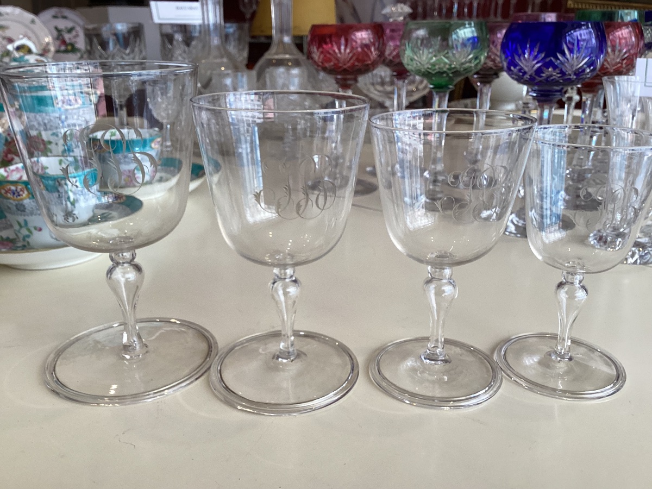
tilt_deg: -21.8
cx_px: 326
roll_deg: +0.0
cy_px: 244
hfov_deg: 58.4
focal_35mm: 31
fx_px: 584
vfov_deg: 45.4
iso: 64
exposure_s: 1/50
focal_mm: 3.3
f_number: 2.4
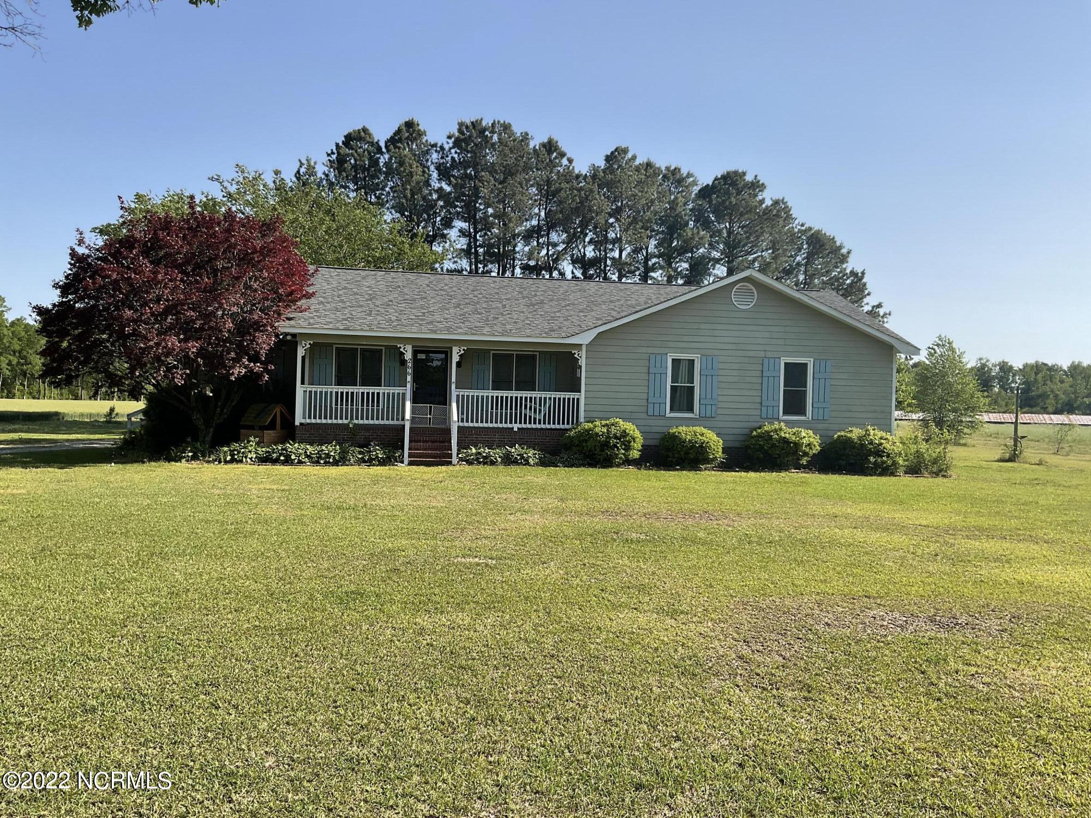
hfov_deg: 61.7
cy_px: 409
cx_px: 546
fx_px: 914
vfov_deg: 48.2
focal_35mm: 29
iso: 16
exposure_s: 1/1534
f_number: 1.8
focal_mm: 3
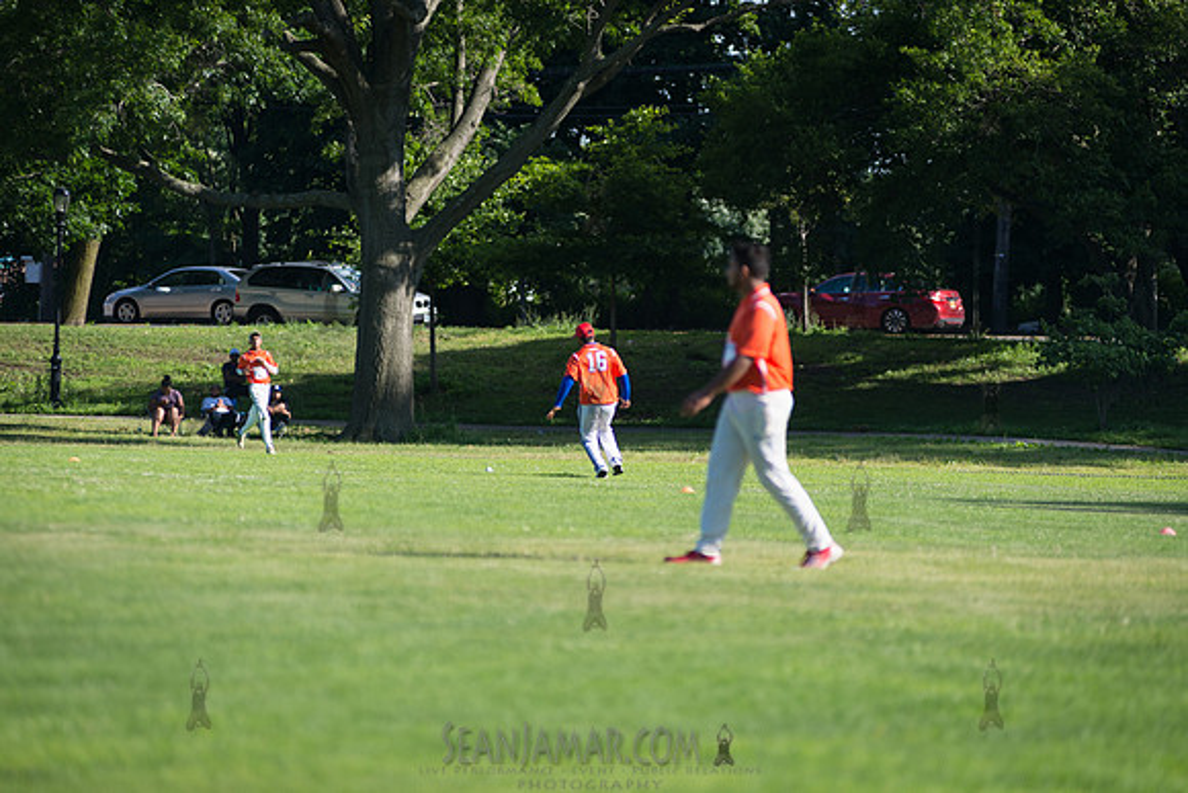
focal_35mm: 200
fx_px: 6601
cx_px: 594
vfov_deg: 6.9
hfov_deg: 10.3
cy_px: 396
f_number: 2.8
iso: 200
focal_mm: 200
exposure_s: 1/2000
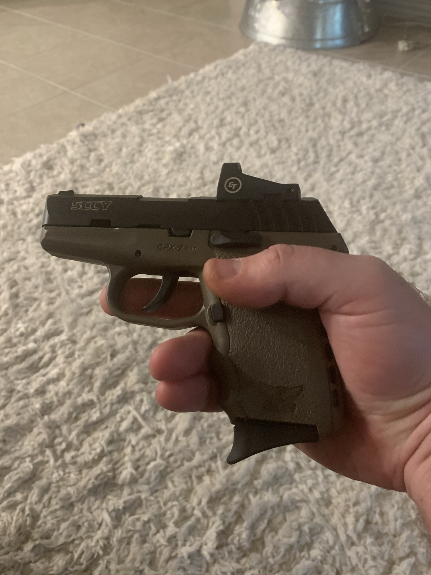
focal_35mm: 26
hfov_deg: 53.1
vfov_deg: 67.3
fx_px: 432
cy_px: 288
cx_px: 216
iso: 500
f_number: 1.8
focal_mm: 4.25
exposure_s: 1/30
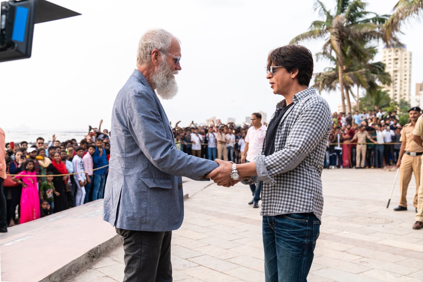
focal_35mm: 38
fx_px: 446
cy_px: 141
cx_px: 212
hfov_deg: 50.7
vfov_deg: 35.1
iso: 500
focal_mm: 38
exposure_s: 1/640
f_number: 4
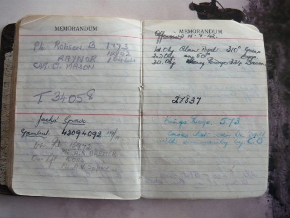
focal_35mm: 33
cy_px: 109
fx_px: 276
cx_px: 145
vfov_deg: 42.9
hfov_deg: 55.4
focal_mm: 5.5
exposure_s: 1/30
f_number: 2.8
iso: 100
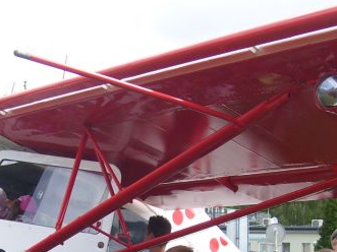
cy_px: 253
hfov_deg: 22.4
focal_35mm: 87
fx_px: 847
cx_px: 103
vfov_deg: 16.6
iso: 80
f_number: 2.7
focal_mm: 6
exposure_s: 1/500
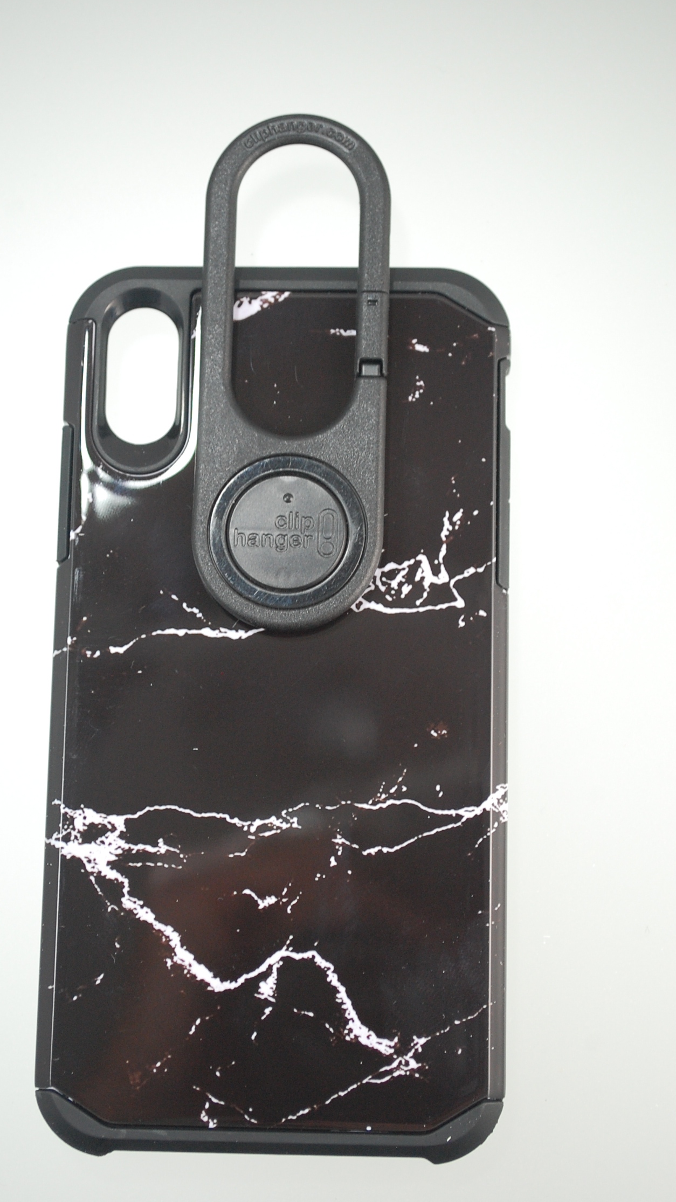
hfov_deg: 16.5
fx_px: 2327
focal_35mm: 73
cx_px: 295
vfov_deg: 29.0
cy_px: 603
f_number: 5.3
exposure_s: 1/30
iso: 720
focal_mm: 46
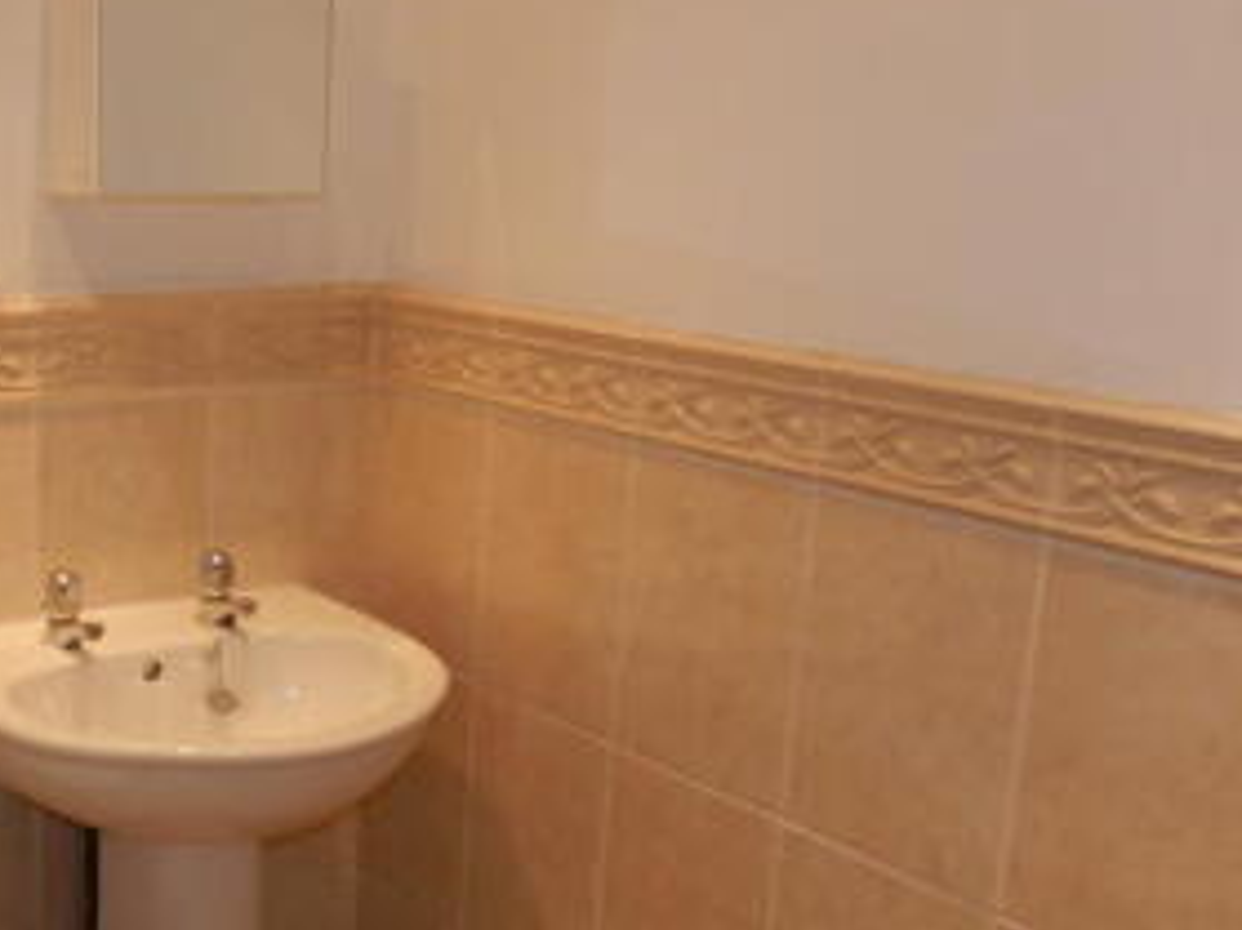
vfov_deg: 30.2
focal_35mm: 48
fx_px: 1721
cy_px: 518
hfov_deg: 37.8
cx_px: 194
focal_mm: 4
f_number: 3.4
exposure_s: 1/30
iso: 200
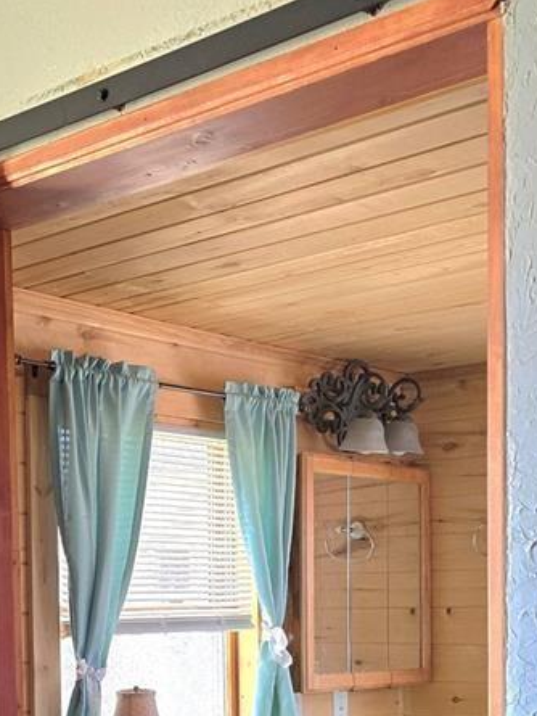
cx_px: 124
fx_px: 1282
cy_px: 655
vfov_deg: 29.8
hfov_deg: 23.4
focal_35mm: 62
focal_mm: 6.3
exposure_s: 1/120
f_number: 1.7
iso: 320
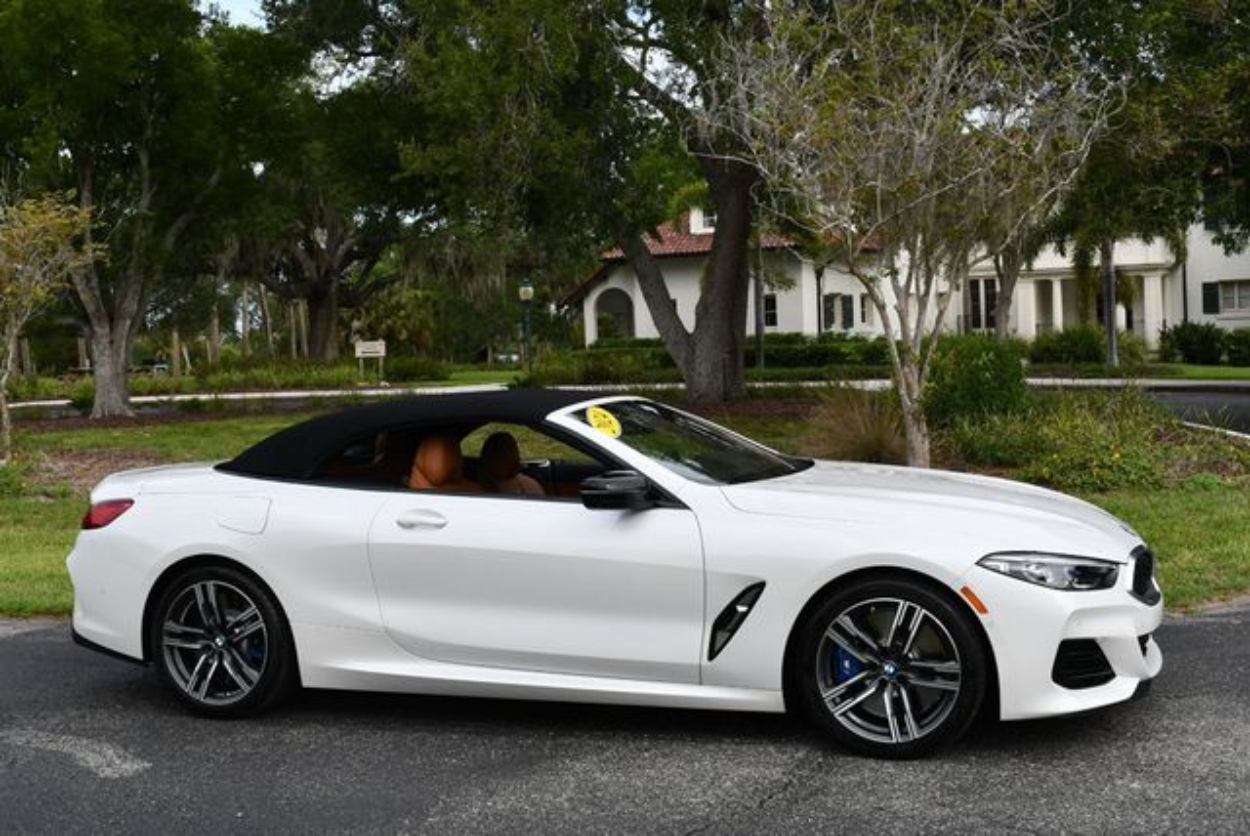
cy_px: 418
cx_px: 625
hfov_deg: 44.5
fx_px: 1529
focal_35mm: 44
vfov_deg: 30.6
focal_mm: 22
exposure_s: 1/250
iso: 160
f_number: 8
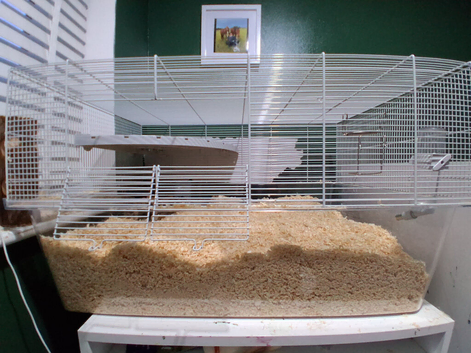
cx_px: 236
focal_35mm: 17
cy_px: 176
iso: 500
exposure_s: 1/50
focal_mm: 1.4
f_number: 2.2
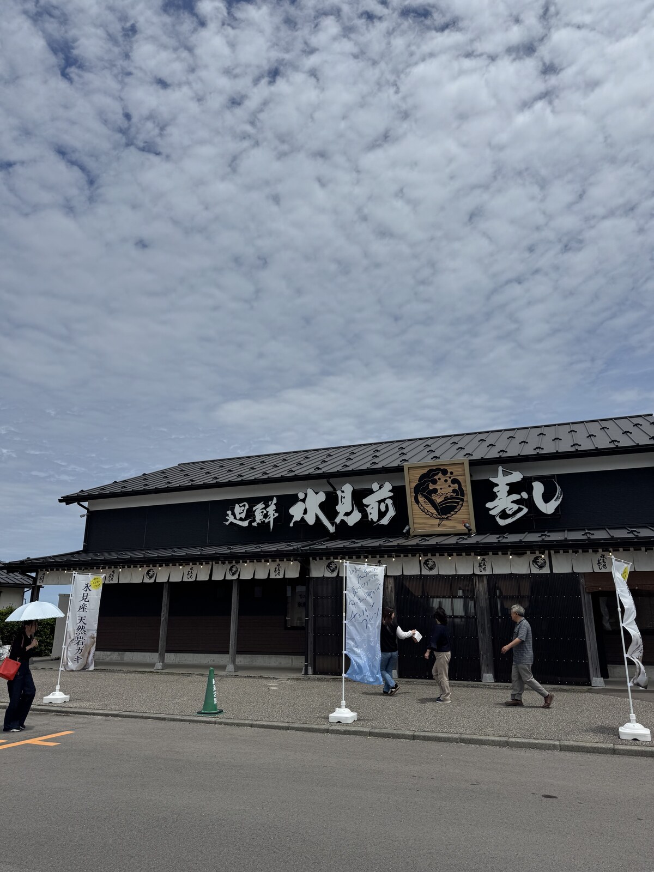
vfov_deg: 71.6
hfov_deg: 56.8
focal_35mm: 24
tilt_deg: +17.2
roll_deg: -0.7
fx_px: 605
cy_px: 436
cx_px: 327
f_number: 1.78
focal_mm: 6.76
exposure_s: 1/12346
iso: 80
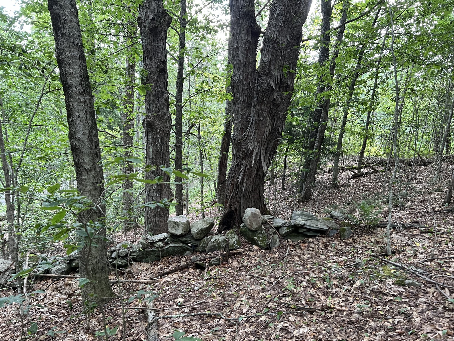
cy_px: 170
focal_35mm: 26
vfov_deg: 53.1
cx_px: 227
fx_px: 341
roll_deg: -2.9
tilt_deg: -5.3
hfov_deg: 67.3
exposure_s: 1/70
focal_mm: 5.7
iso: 125
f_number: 1.5
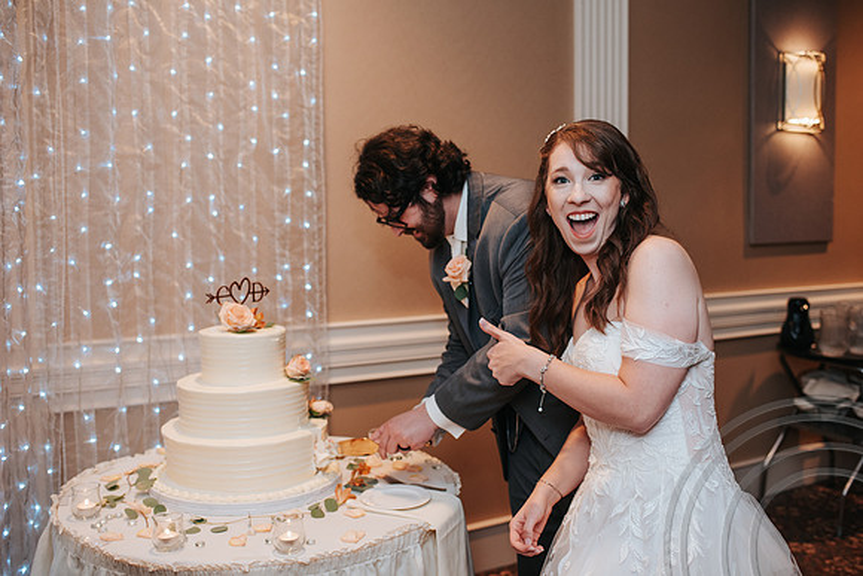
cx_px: 432
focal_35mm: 35
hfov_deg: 54.4
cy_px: 288
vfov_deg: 37.9
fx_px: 839
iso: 800
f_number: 2.8
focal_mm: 35
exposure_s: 1/160
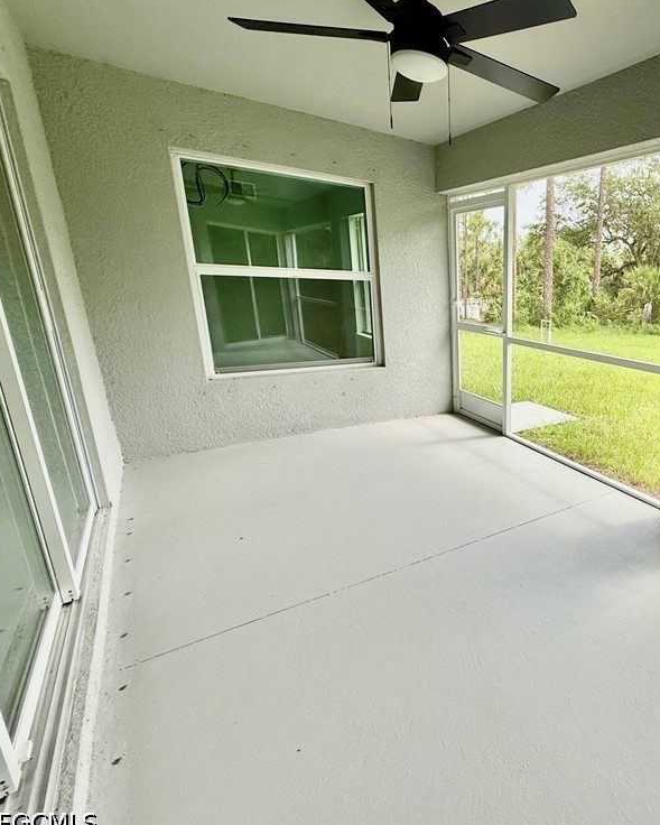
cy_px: 410
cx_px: 565
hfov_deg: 62.2
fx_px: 464
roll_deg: -2.9
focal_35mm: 19
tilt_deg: -14.4
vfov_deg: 83.3
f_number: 2.2
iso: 50
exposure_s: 1/442
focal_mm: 2.22
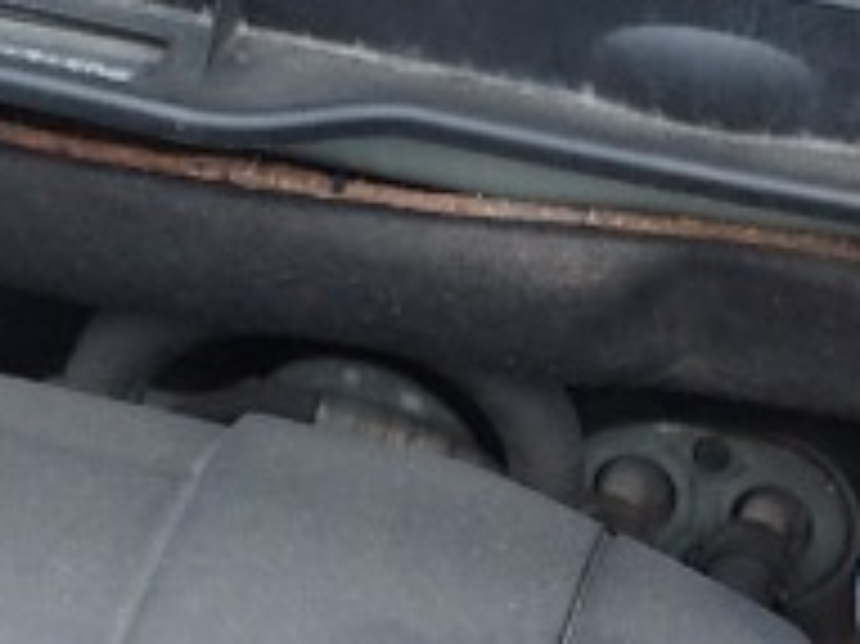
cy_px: 1585
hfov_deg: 15.0
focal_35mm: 129
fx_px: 3203
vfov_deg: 10.0
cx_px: 905
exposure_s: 1/60
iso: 50
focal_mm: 4.6
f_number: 1.8
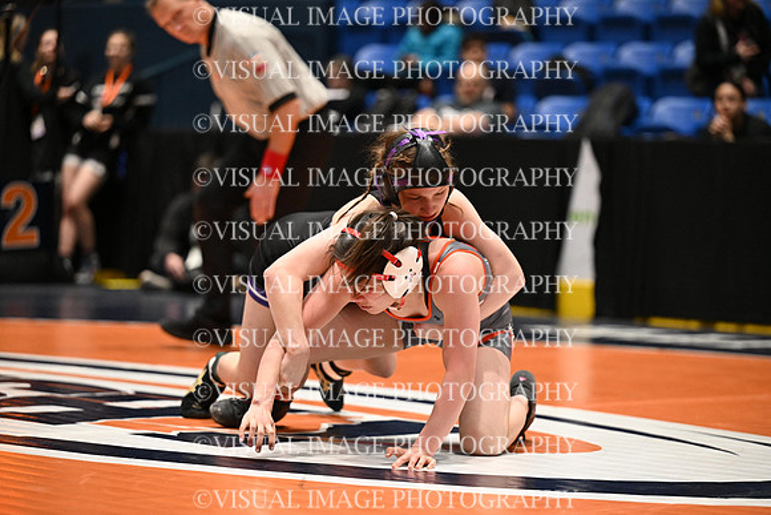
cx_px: 386
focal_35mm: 125
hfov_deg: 16.4
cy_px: 258
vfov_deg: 11.0
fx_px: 2678
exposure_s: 1/960
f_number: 2.8
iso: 4000
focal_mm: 125
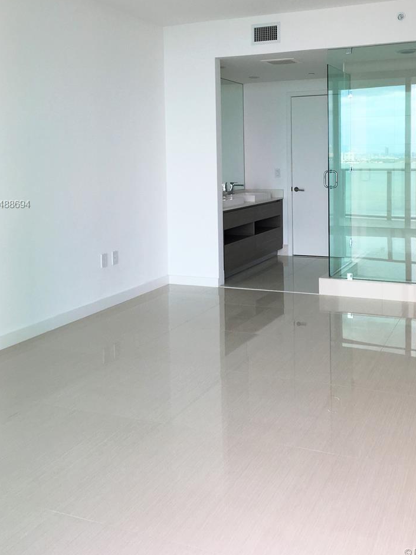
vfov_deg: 49.6
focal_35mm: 37
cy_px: 205
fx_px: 593
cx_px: 244
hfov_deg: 38.5
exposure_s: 1/125
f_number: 2.2
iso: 25
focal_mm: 4.15
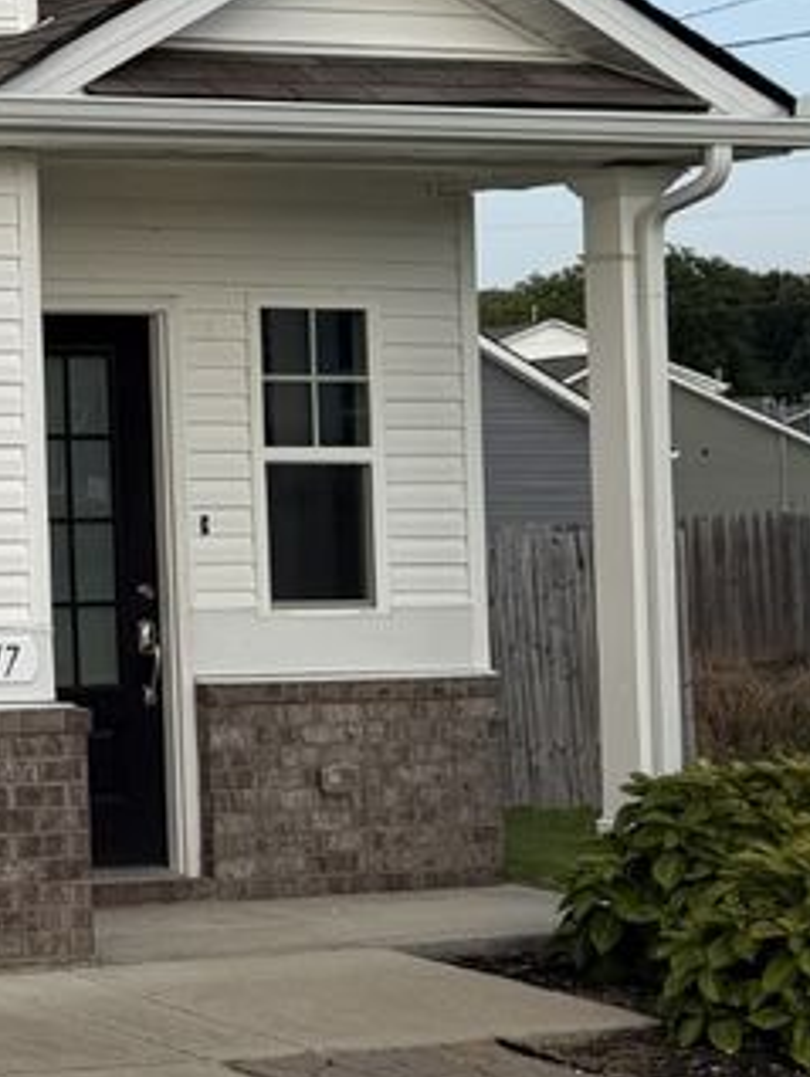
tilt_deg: +4.1
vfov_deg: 18.9
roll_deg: +0.5
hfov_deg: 12.6
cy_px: 205
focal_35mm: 103
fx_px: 3209
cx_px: -834
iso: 80
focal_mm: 6.76
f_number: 1.78
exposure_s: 1/3145
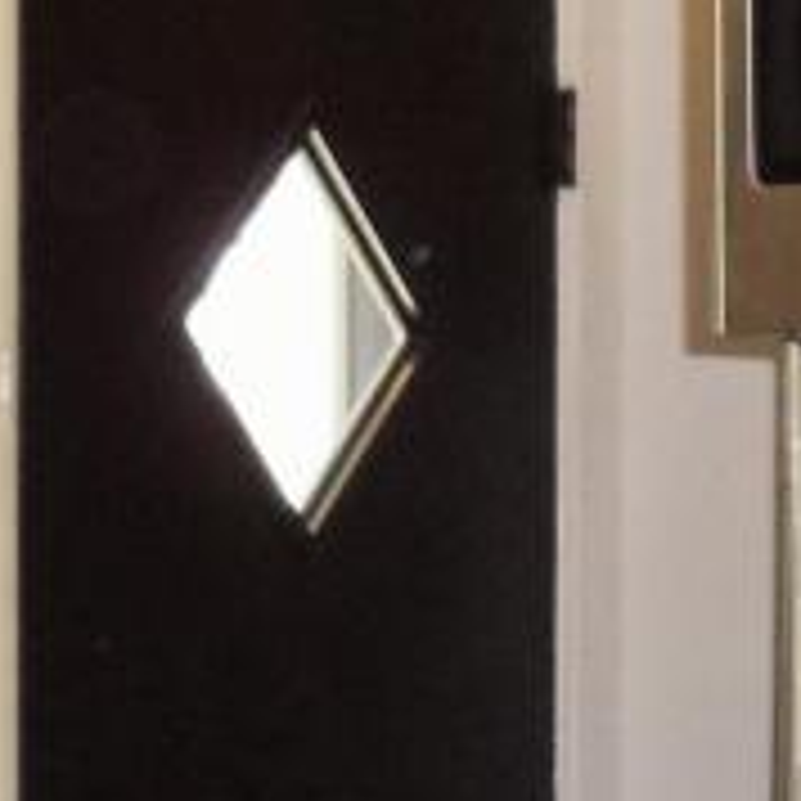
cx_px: 846
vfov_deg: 7.8
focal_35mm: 224
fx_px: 5864
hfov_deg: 7.8
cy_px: 562
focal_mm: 6
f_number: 3.5
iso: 400
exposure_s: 1/30
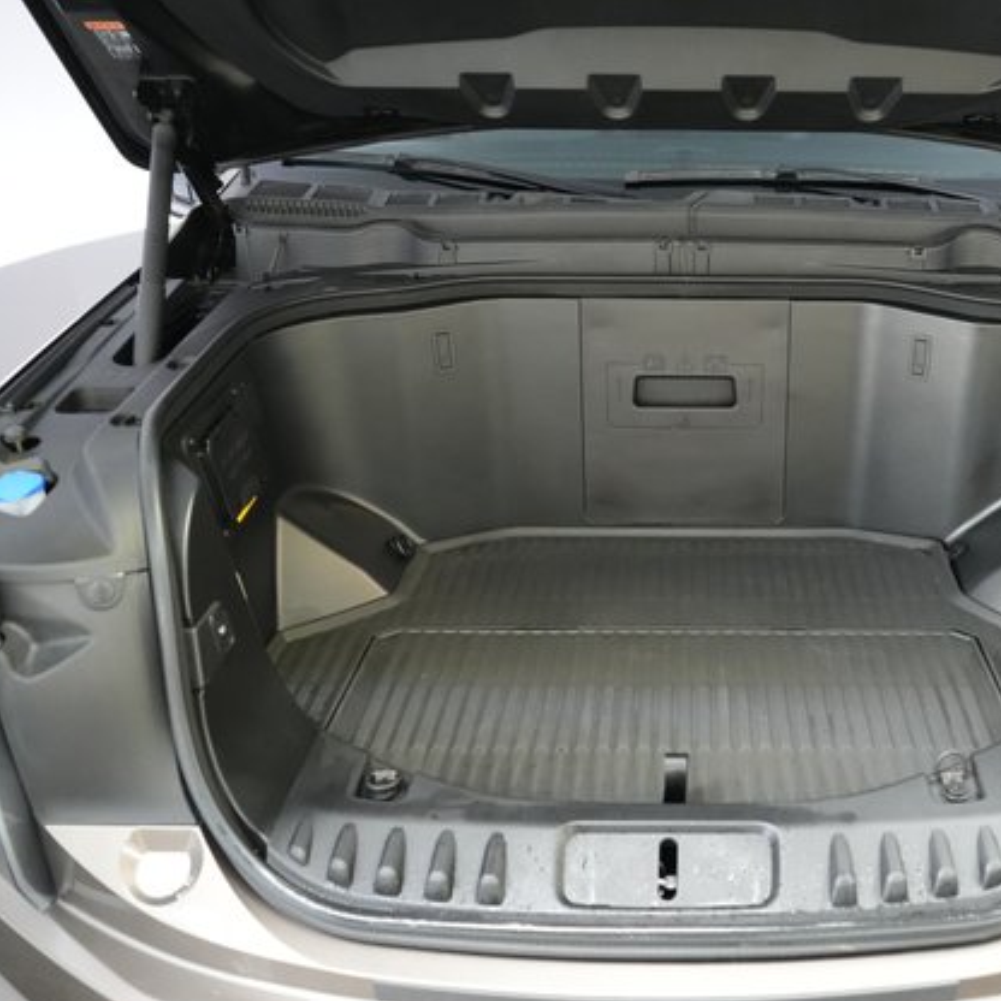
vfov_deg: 48.4
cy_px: 510
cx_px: 710
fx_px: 1112
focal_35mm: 34
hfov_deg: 47.2
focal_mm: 26
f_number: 2.8
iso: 6400
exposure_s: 1/160
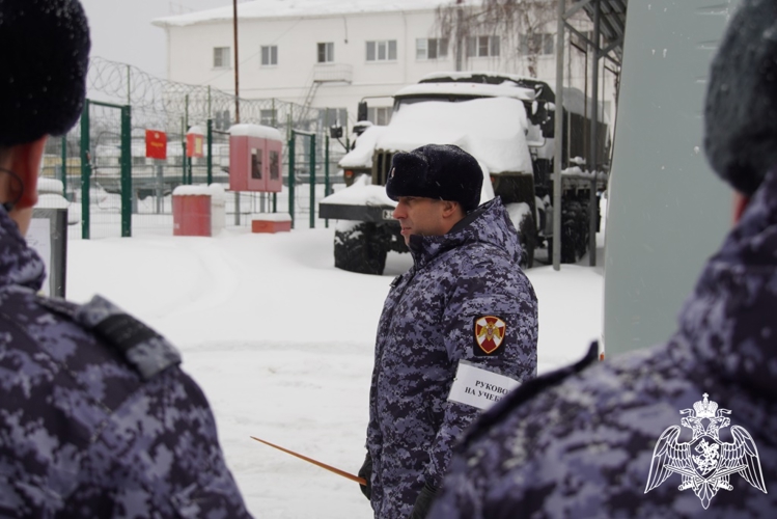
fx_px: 1166
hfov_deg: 36.9
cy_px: 260
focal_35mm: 54
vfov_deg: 25.1
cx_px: 388
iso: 100
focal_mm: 36
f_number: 5.6
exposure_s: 1/80
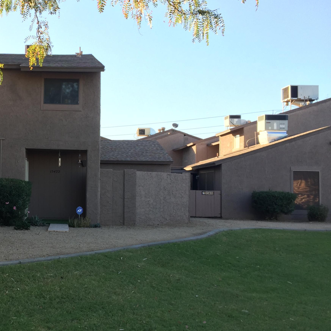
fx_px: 476
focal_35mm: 44
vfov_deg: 38.3
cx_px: 48
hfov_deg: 36.5
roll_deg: -2.3
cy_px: 167
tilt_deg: +3.2
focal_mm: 4.15
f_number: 2.2
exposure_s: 1/291
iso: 32
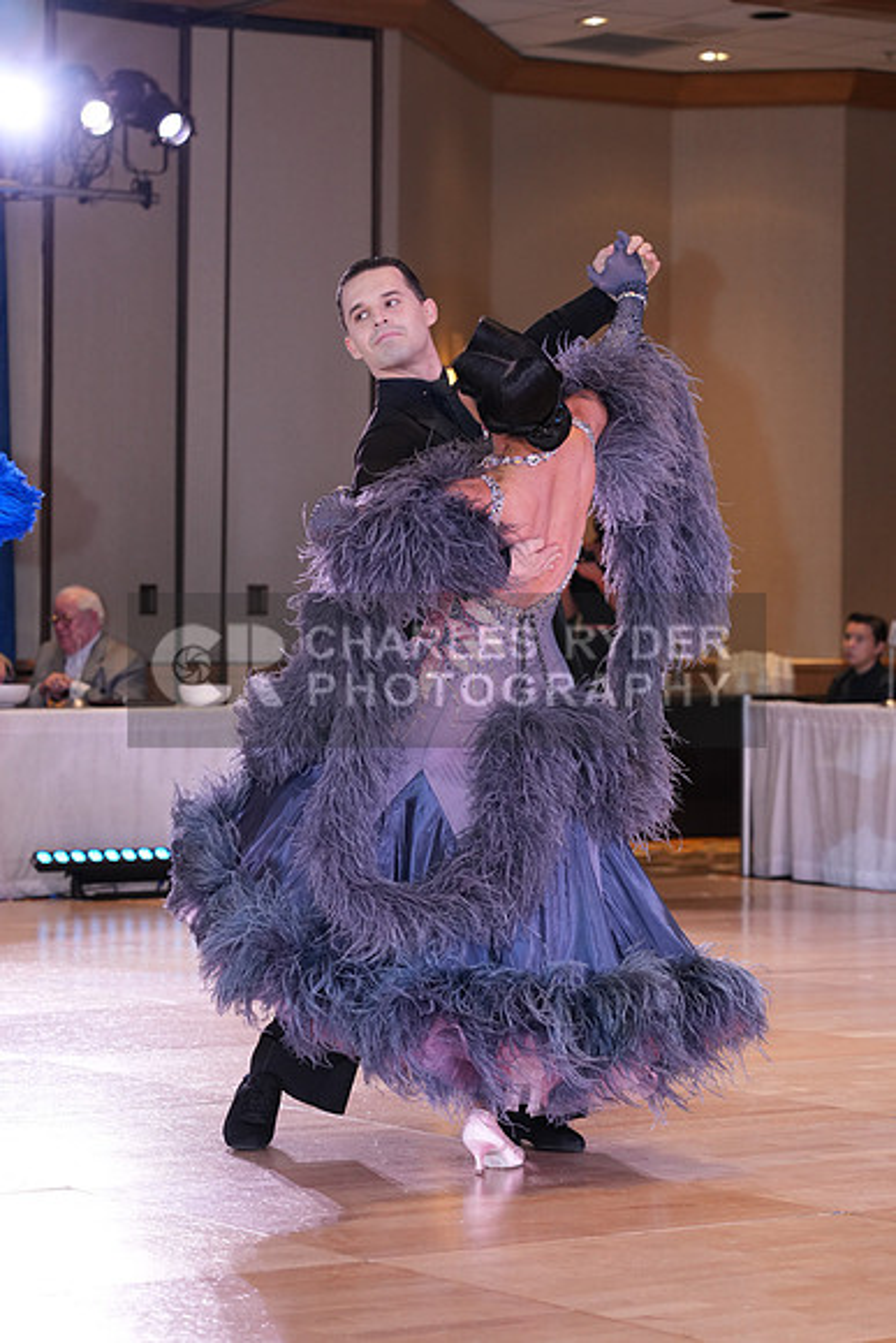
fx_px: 3917
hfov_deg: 13.0
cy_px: 672
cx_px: 448
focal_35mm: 105
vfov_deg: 19.5
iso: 1250
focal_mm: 105
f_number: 5
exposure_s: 1/200
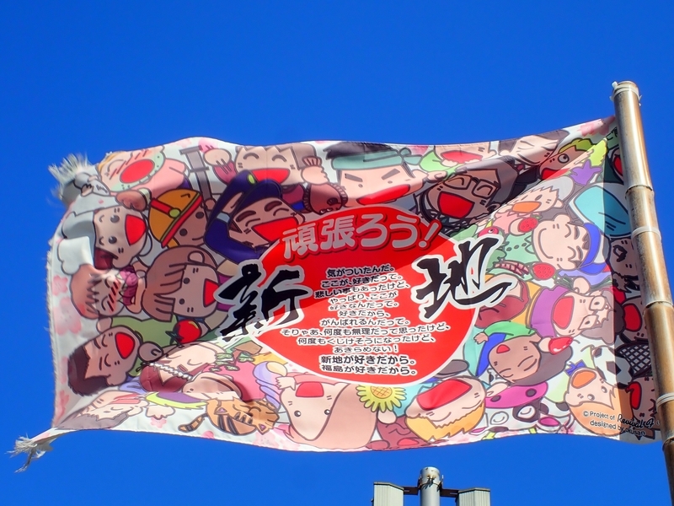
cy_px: 253
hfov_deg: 23.0
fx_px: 1655
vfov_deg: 17.4
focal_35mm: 85
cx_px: 337
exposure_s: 1/400
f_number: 6.3
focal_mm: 15.41
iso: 100
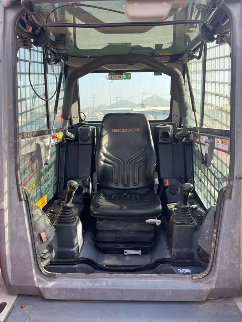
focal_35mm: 26
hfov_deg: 53.1
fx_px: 242
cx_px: 121
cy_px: 161
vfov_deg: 67.3
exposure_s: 1/487
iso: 50
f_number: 1.6
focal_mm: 5.1
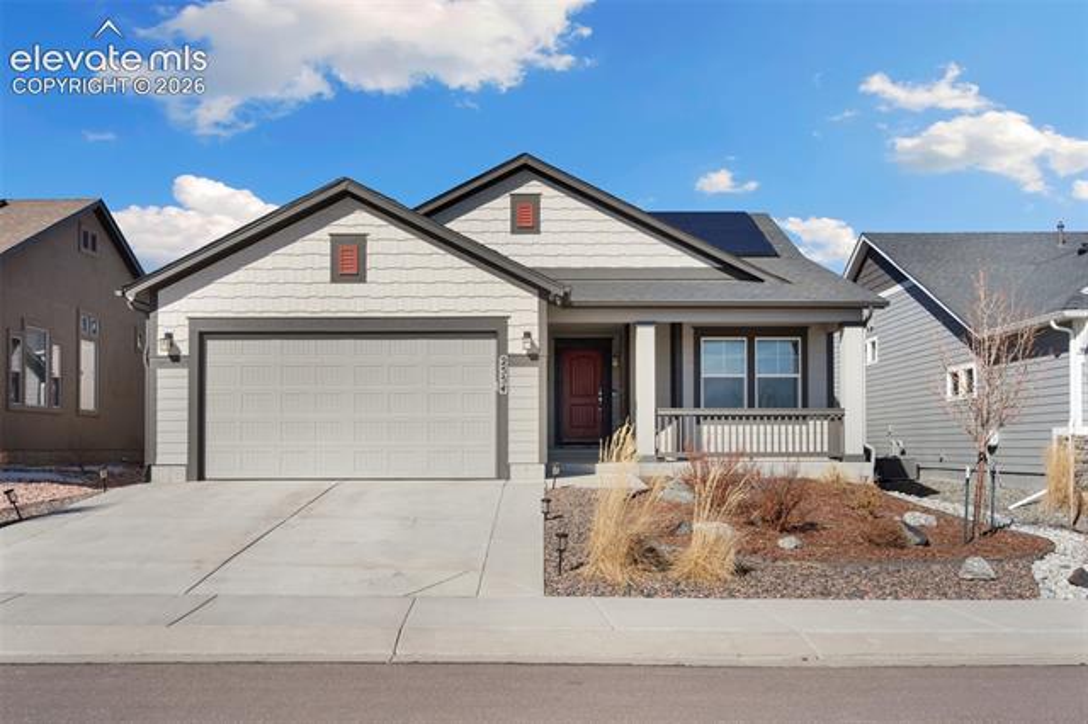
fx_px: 936
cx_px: 544
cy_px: 362
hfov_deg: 60.3
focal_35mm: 31
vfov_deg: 42.3
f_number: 11
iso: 160
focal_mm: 31
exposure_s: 1/80
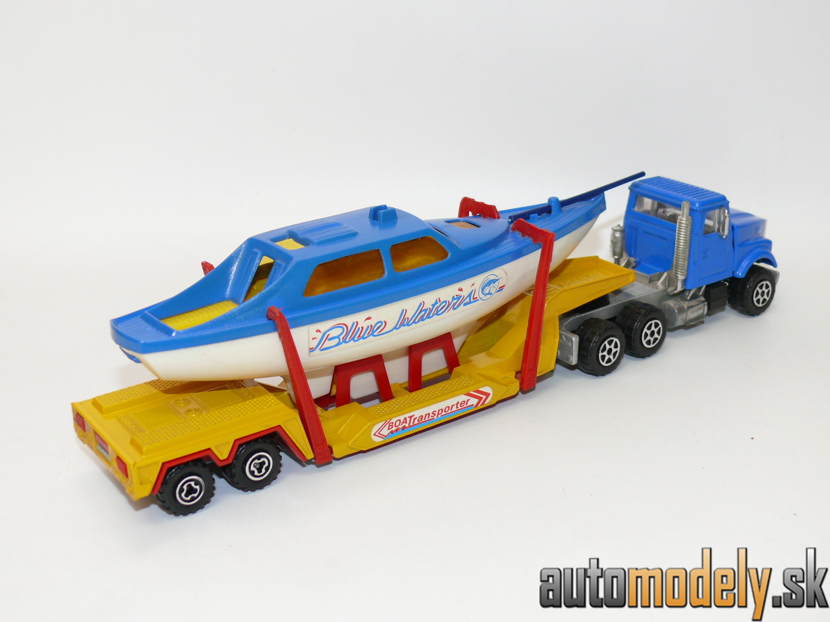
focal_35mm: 51
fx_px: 1223
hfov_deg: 37.5
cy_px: 311
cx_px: 415
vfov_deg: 28.6
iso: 100
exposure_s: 1/50
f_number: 3.2
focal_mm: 9.2
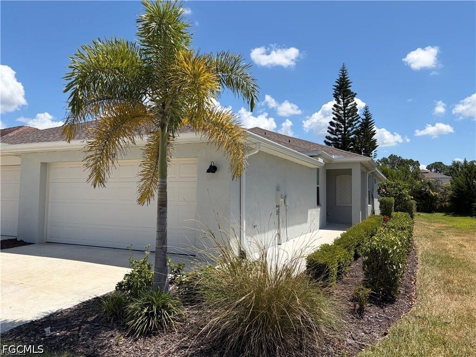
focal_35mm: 26
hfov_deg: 67.3
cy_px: 178
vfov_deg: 53.1
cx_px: 238
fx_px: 358
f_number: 1.6
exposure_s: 1/4329
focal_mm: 5.96
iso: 50
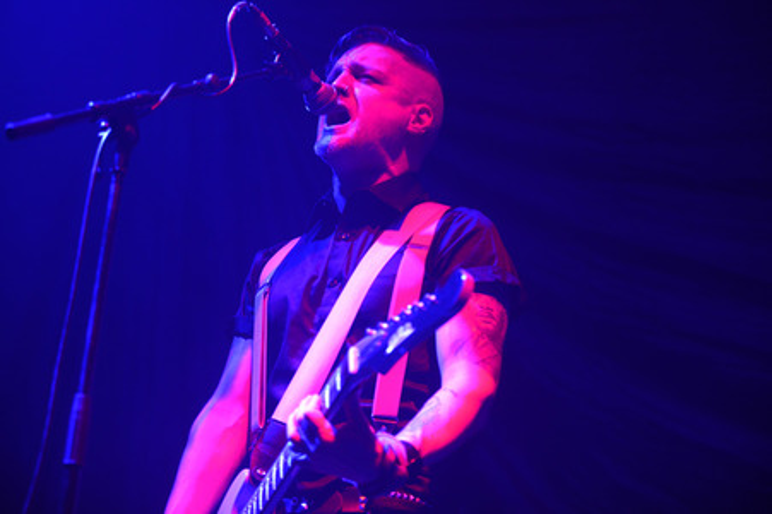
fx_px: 1714
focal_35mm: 80
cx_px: 386
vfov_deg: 17.0
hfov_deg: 25.4
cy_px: 257
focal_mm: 80
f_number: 2.8
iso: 3200
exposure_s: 1/500
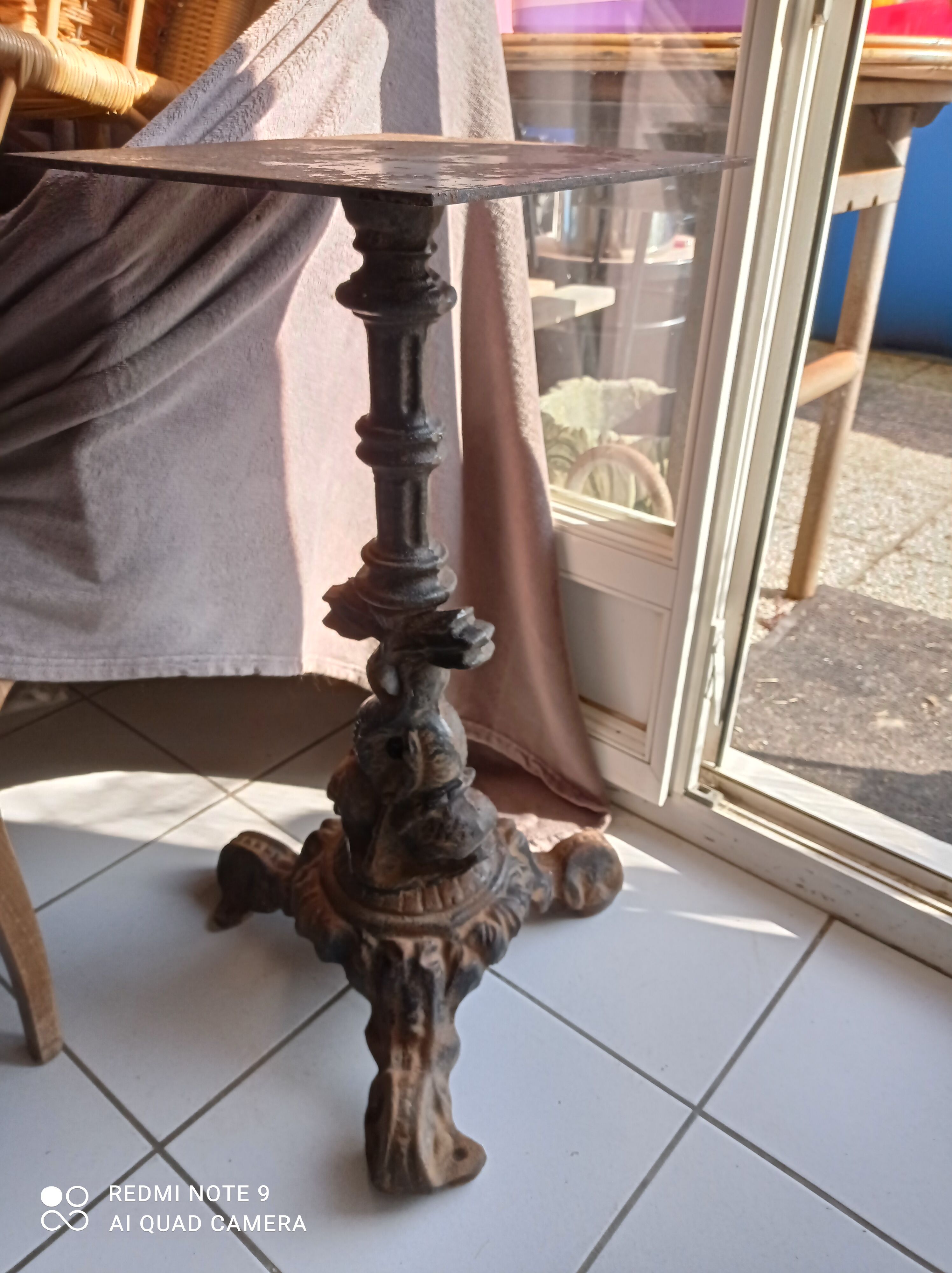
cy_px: 636
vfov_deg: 63.5
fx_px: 1028
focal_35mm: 28
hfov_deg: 49.7
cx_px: 476
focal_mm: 4.74
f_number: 1.79
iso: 100
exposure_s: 1/5618
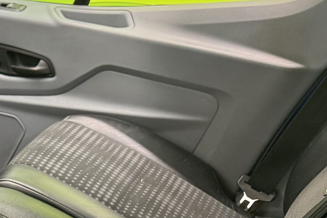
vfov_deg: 15.9
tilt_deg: -30.3
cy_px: 185
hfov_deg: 19.4
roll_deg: -6.8
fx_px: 772
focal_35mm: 85
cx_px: -220
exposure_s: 1/50
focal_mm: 6.76
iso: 400
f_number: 1.78
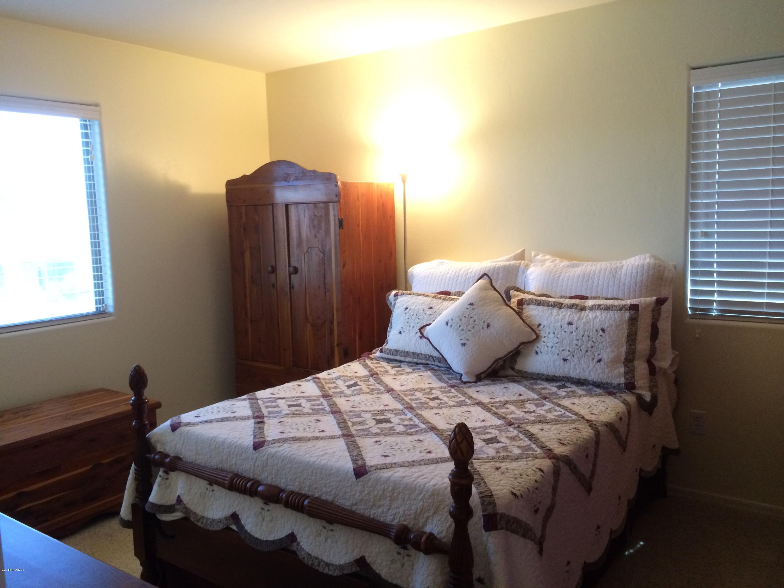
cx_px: 392
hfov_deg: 61.7
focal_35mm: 29
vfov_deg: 48.2
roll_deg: +2.8
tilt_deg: -7.6
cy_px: 294
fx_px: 657
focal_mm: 4.15
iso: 250
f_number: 2.2
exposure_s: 1/30
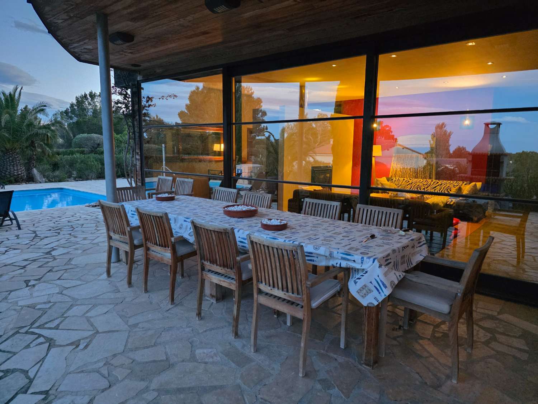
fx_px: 357
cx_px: 269
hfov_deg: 73.9
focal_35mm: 23
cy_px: 202
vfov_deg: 58.9
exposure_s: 1/100
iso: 2000
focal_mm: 6.3
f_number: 1.7
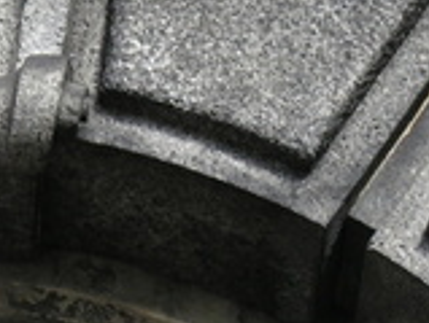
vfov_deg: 2.4
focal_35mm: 631
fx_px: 7838
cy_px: 635
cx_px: -121
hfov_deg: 3.1
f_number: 4.8
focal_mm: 32.4
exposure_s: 1/51.8
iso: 50
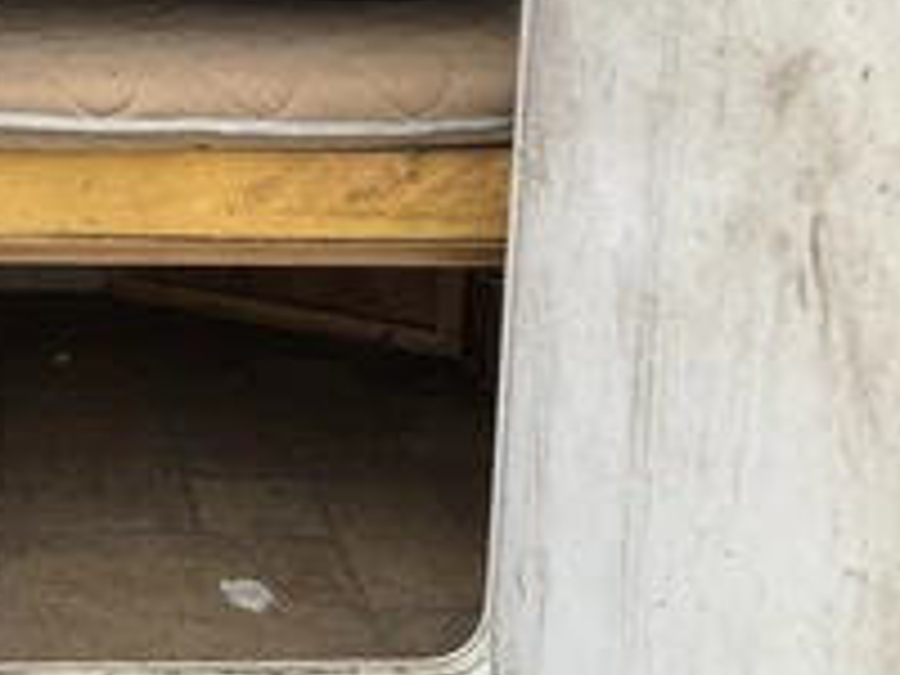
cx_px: 76
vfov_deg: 24.5
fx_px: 1508
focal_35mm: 58
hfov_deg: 31.5
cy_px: 63
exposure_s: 1/370
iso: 25
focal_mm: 3
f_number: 1.8
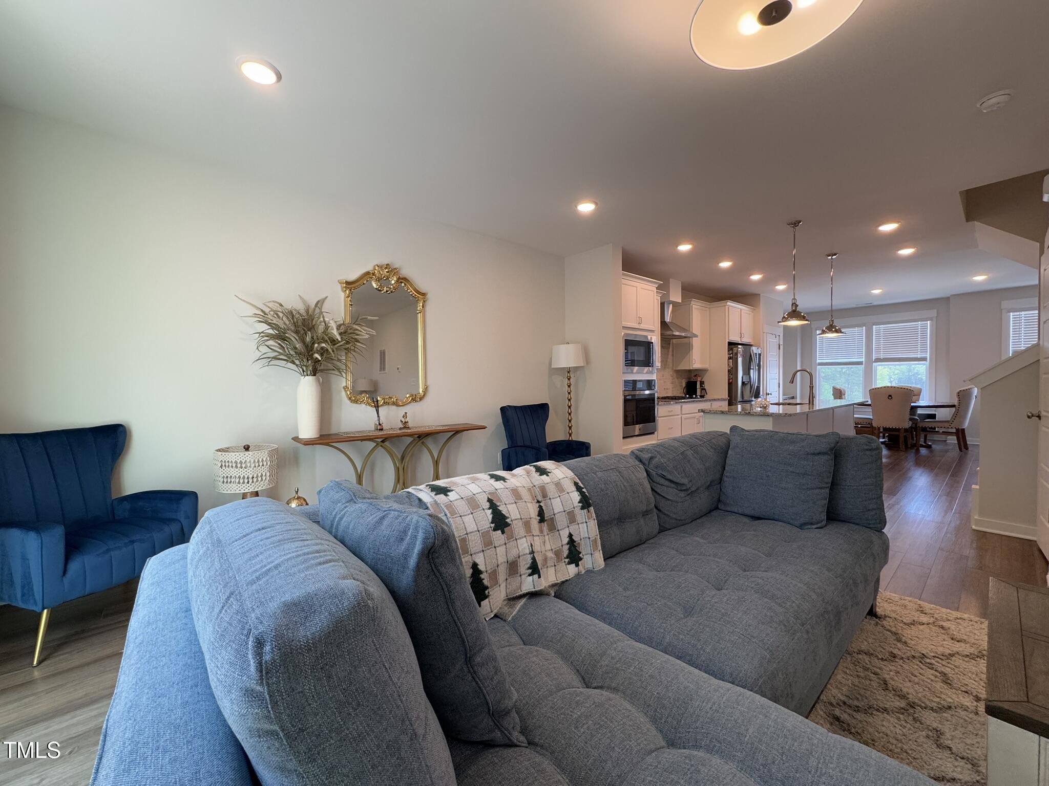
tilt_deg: -1.7
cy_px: 393
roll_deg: +0.7
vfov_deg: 85.7
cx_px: 524
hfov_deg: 102.1
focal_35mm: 14
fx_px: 424
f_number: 2.2
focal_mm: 2.22
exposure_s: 1/120
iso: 200
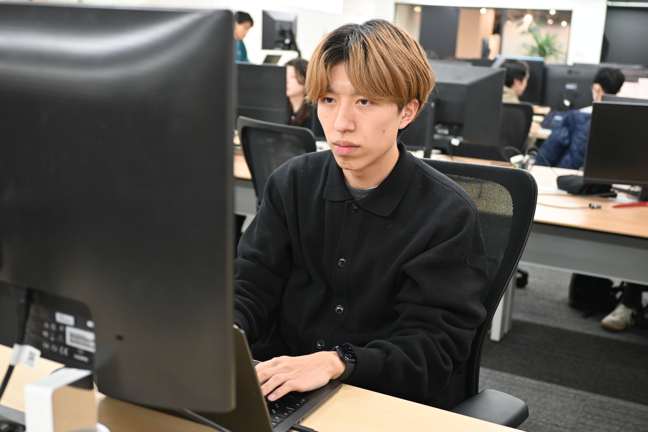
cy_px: 216
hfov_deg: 46.4
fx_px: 756
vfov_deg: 31.9
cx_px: 324
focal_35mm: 42
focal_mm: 28
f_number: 2.8
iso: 900
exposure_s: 1/125
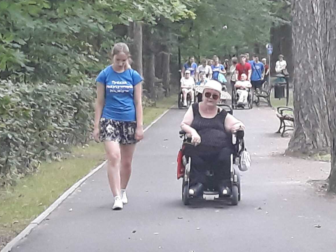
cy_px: 80
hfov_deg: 49.9
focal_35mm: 37
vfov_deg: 38.1
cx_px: 194
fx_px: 359
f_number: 1.7
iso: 200
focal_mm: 3.71
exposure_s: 1/50
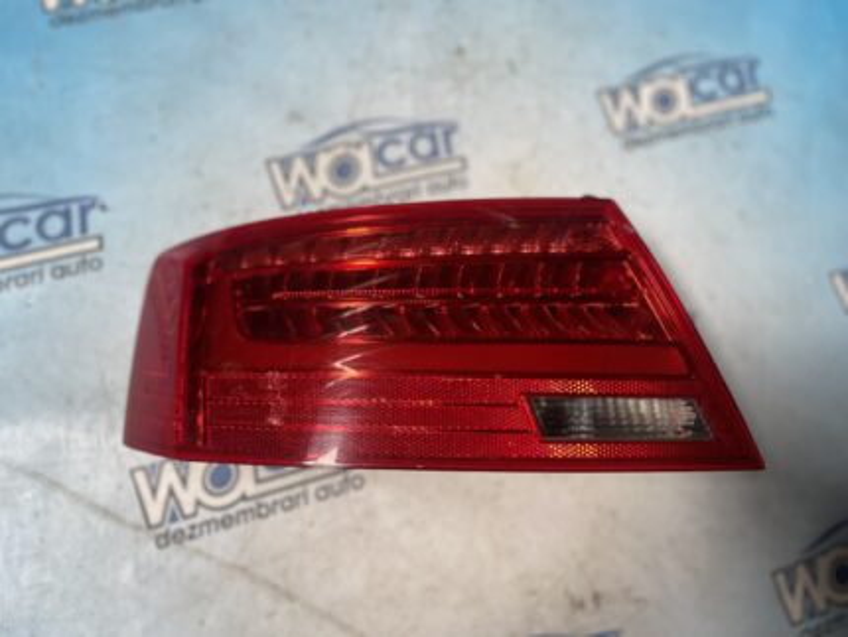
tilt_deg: -75.6
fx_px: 637
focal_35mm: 26
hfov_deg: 67.3
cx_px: 424
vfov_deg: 53.1
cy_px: 318
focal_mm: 5.1
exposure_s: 1/121
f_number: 1.6
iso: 64
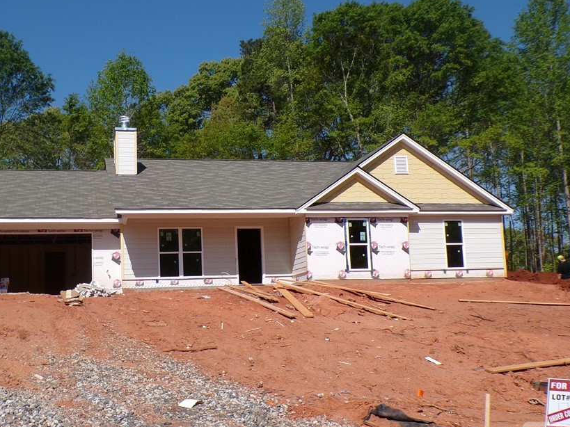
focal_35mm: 40
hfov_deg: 46.6
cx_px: 230
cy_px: 237
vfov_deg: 35.9
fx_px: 659
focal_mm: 5.8
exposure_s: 1/750
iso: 100
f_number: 4.8
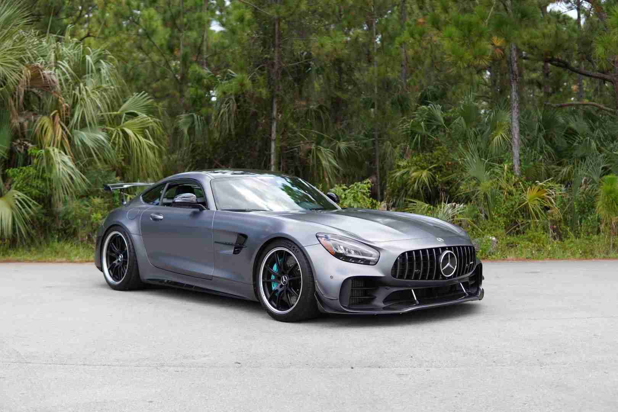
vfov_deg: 29.9
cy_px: 206
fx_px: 772
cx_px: 309
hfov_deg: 43.6
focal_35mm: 45
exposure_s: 1/1250
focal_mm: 30
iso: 100
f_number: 2
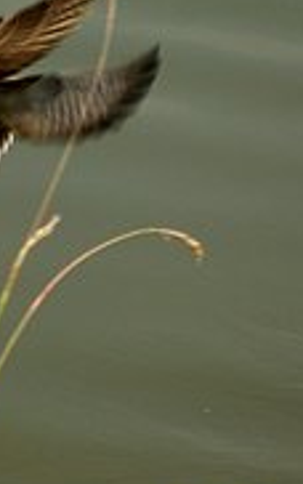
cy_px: 209
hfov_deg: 1.6
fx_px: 10777
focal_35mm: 817
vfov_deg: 2.6
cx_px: 21
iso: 100
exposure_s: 1/500
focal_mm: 190
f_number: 5.6
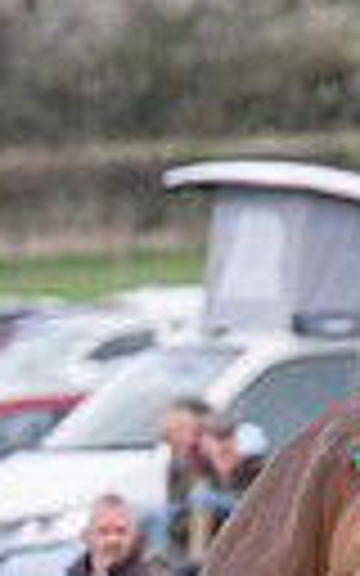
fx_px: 23311
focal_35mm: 1485
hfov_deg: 0.9
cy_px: 878
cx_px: 392
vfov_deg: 1.4
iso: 800
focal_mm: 180
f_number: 5
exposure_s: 1/1600
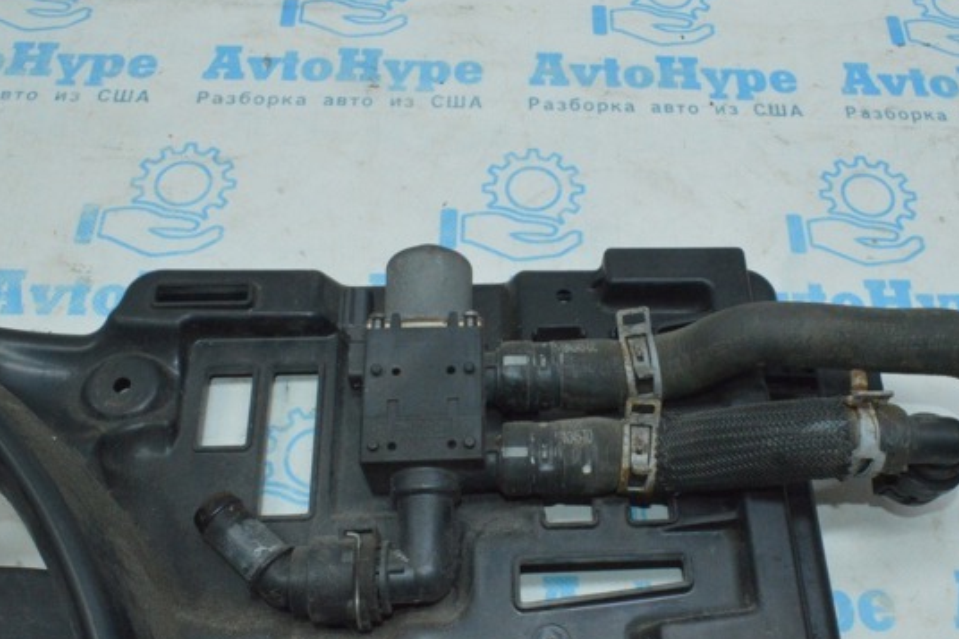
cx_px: 539
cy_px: 328
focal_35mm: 38
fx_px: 1001
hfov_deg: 51.1
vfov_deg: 35.4
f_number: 25
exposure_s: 1/40
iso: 5000
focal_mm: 21
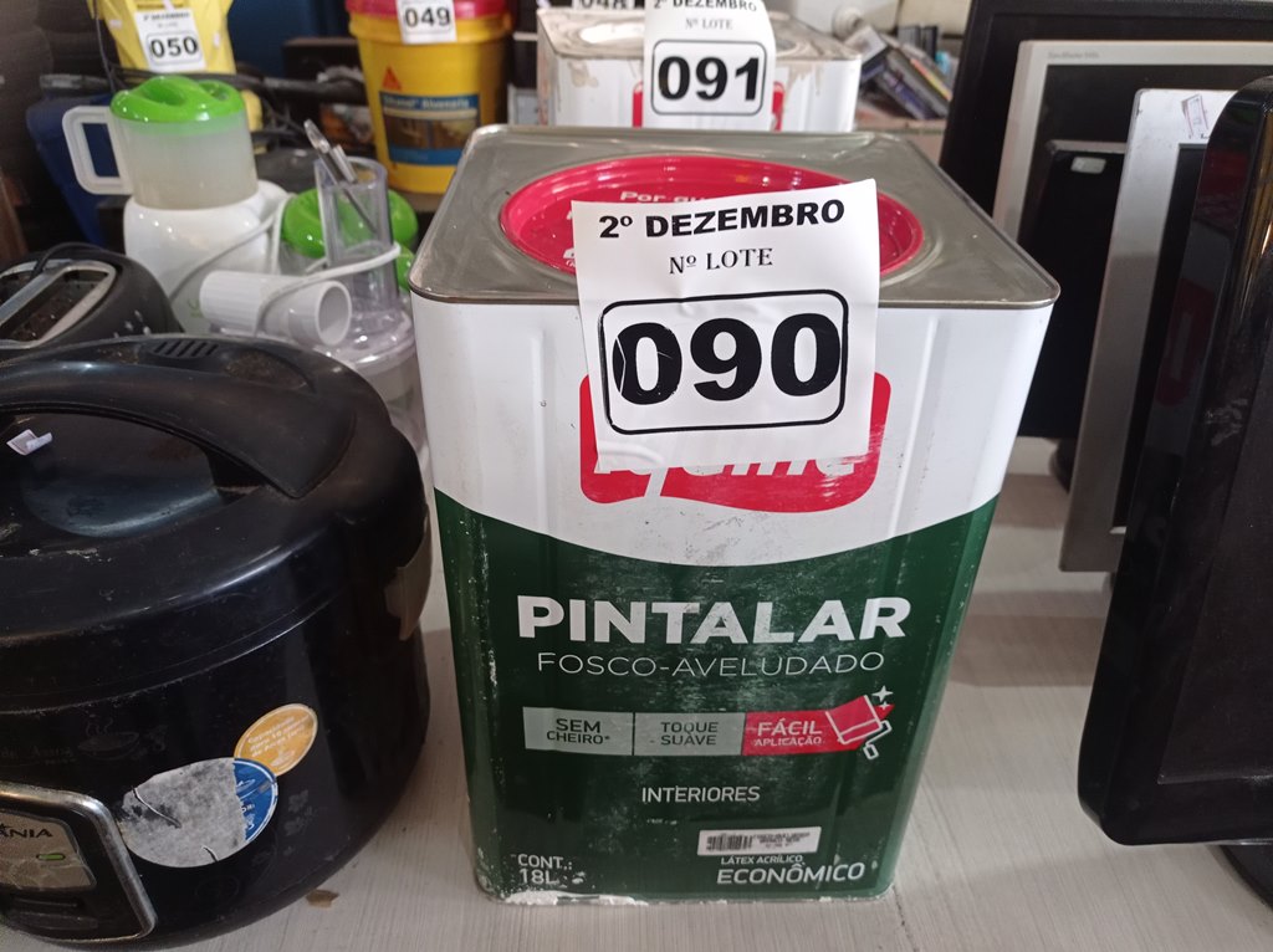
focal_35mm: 28
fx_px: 1029
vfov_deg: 49.7
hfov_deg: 63.5
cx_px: 636
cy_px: 476
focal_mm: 4.7
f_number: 1.79
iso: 400
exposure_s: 1/30
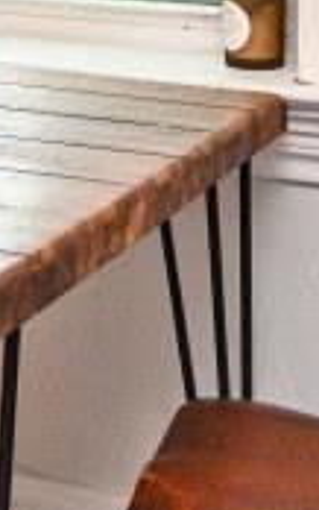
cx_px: -35
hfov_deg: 10.5
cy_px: -278
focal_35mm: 123
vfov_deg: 15.5
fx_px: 1708
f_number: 4
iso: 1250
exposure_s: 1/60
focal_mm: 14
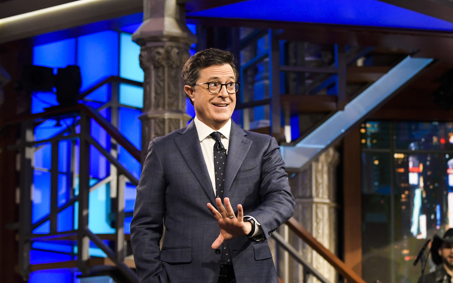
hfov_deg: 14.1
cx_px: 267
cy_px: 146
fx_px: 1827
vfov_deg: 8.9
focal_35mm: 148
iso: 3200
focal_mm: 80
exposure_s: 1/250
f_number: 2.8
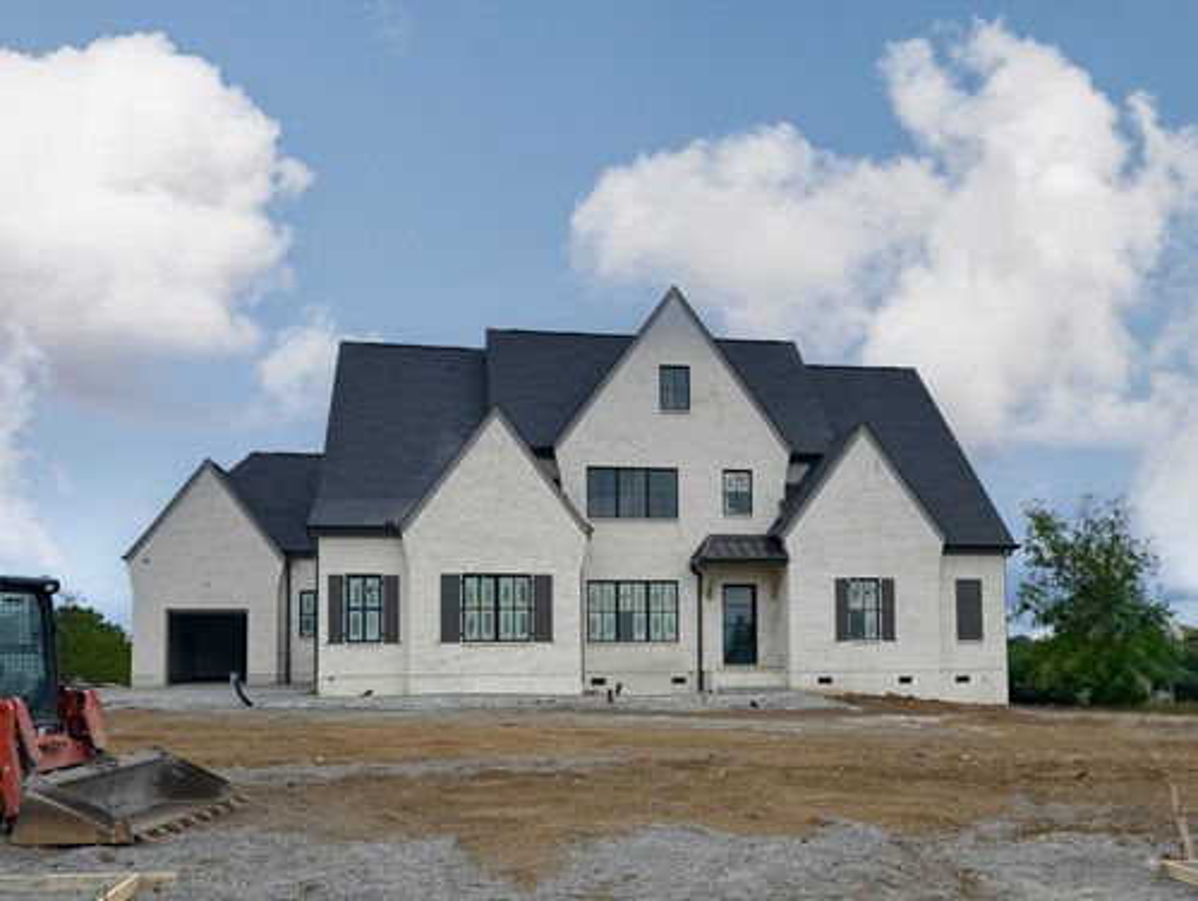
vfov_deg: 56.9
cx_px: 599
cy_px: 450
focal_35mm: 24
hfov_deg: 71.5
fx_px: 831
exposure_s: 1/9091
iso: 80
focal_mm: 6.76
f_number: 1.78
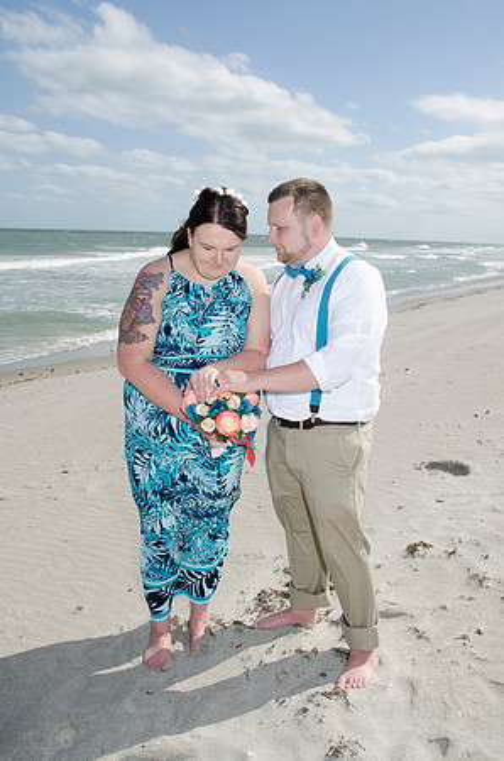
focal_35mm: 33
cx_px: 252
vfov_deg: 57.3
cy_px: 380
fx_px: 696
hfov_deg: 39.8
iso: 100
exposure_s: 1/250
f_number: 10
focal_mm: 22
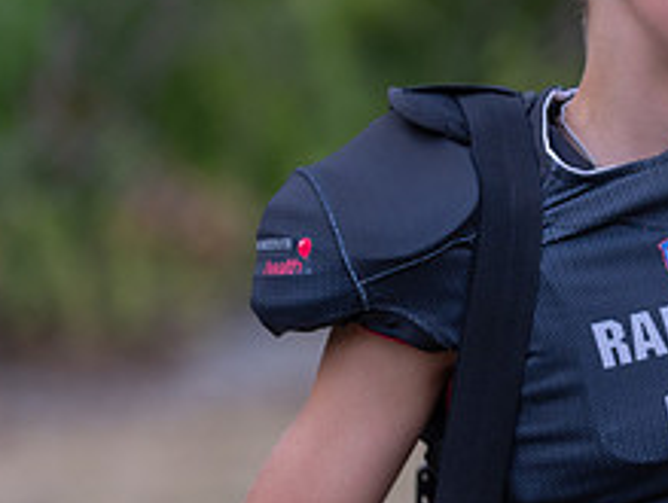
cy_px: 133
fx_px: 5161
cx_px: 692
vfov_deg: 5.6
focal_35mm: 267
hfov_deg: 7.4
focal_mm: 105
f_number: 2.8
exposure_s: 1/320
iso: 500
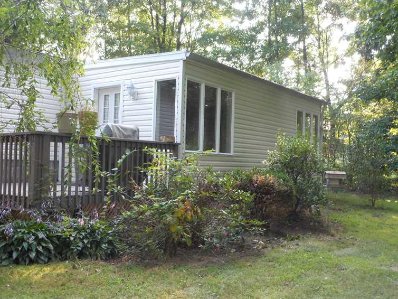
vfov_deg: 40.7
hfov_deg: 52.6
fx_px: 403
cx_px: 198
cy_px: 155
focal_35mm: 35
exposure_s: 1/30
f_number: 4
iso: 125
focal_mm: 5.9
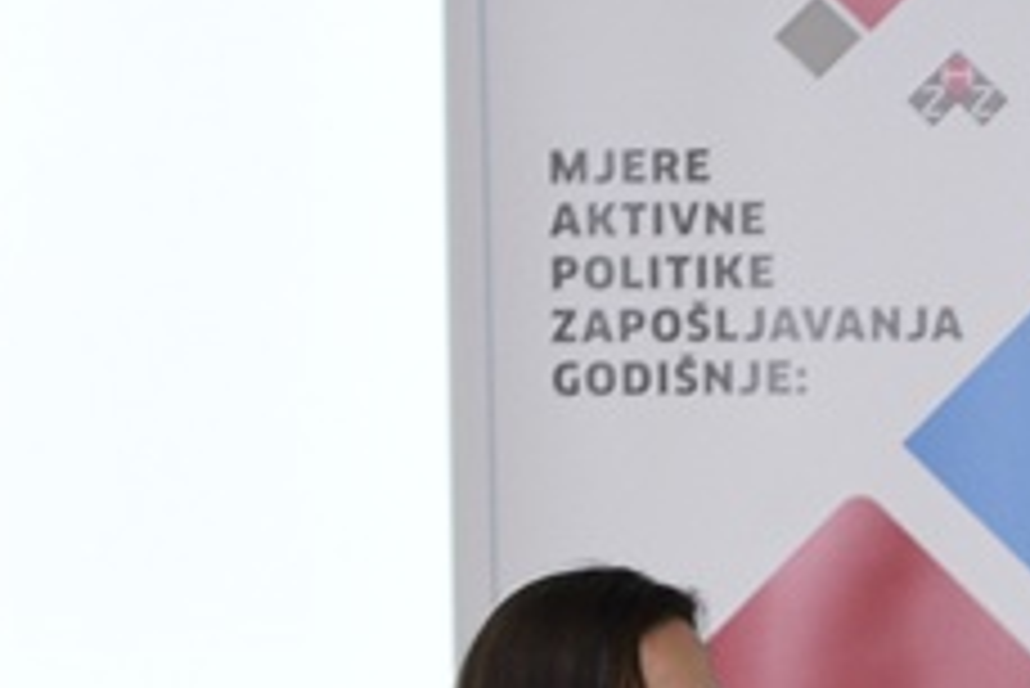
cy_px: 1068
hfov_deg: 7.7
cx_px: 1628
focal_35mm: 262
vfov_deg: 5.2
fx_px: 7501
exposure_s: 1/100
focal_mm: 50
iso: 800
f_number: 3.2
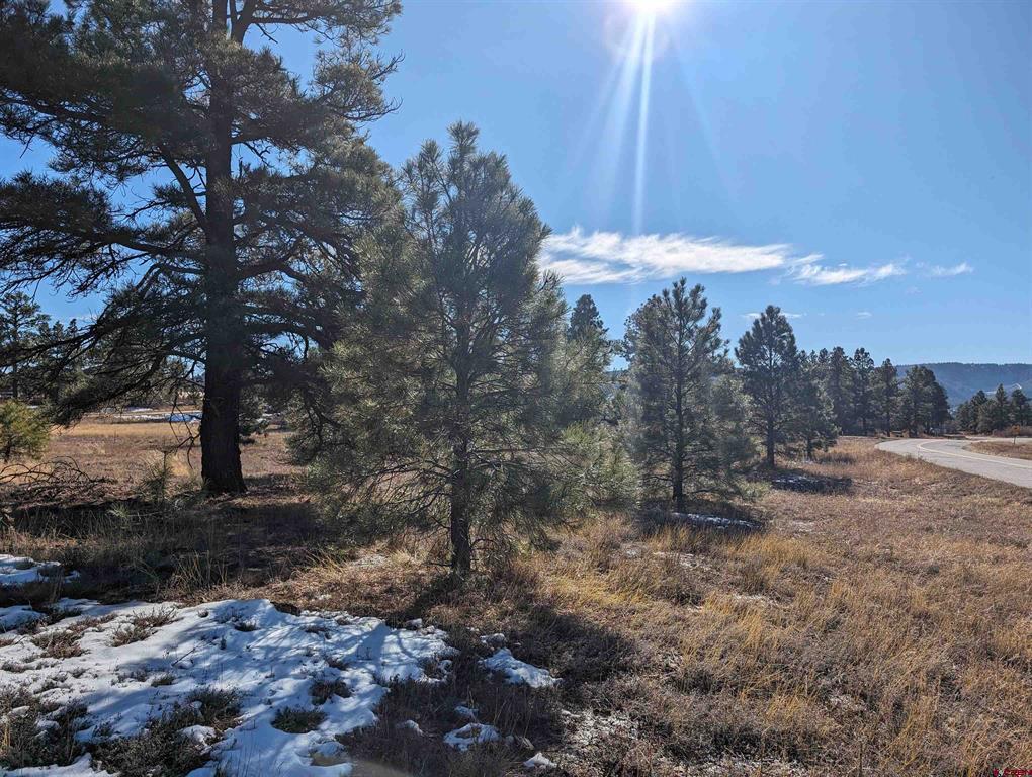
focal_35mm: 24
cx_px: 516
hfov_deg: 71.5
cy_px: 388
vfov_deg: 56.9
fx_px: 717
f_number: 1.68
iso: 19
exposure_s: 1/2833
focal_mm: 6.9
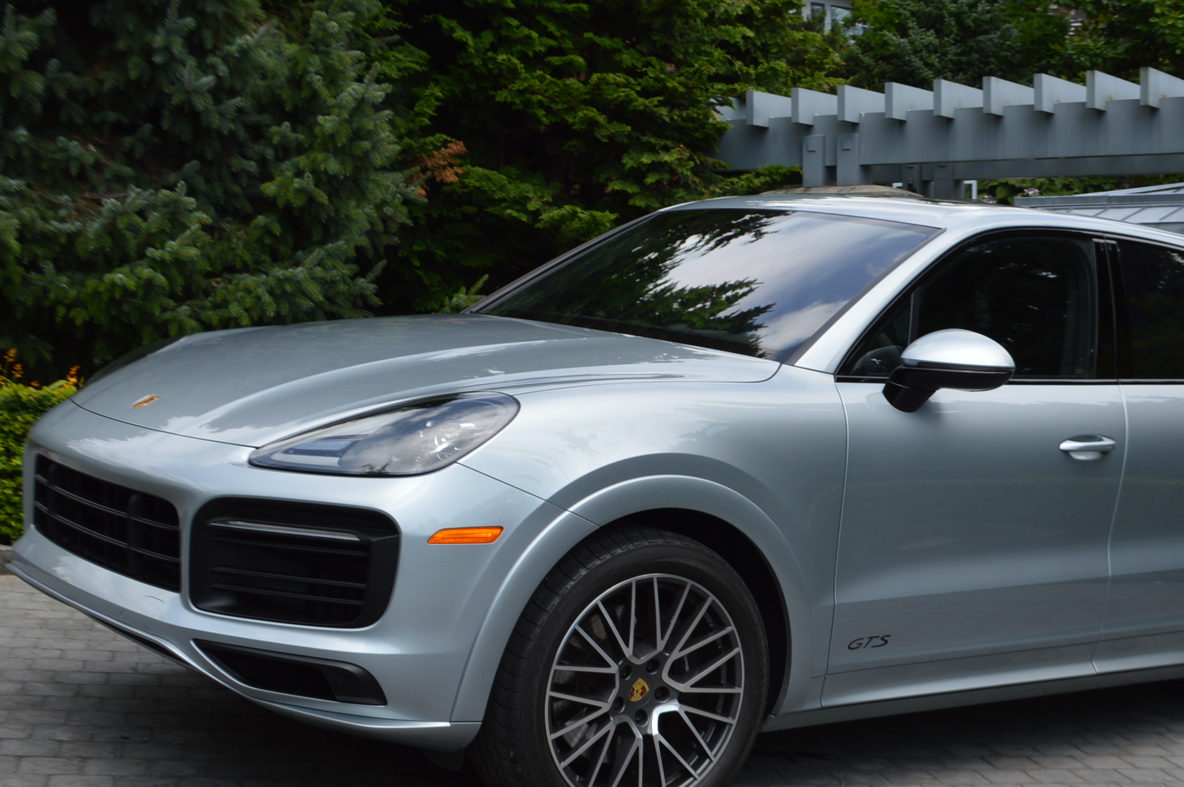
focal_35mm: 56
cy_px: 524
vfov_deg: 24.0
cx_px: 801
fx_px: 1840
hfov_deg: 35.3
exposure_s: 1/200
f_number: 7.1
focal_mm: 24
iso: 100
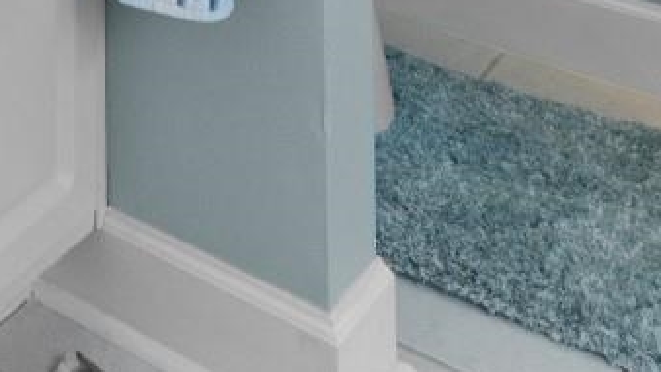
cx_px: -125
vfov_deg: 11.5
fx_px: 1315
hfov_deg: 25.4
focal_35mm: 75
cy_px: -654
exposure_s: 1/25
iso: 100
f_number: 4.5
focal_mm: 10
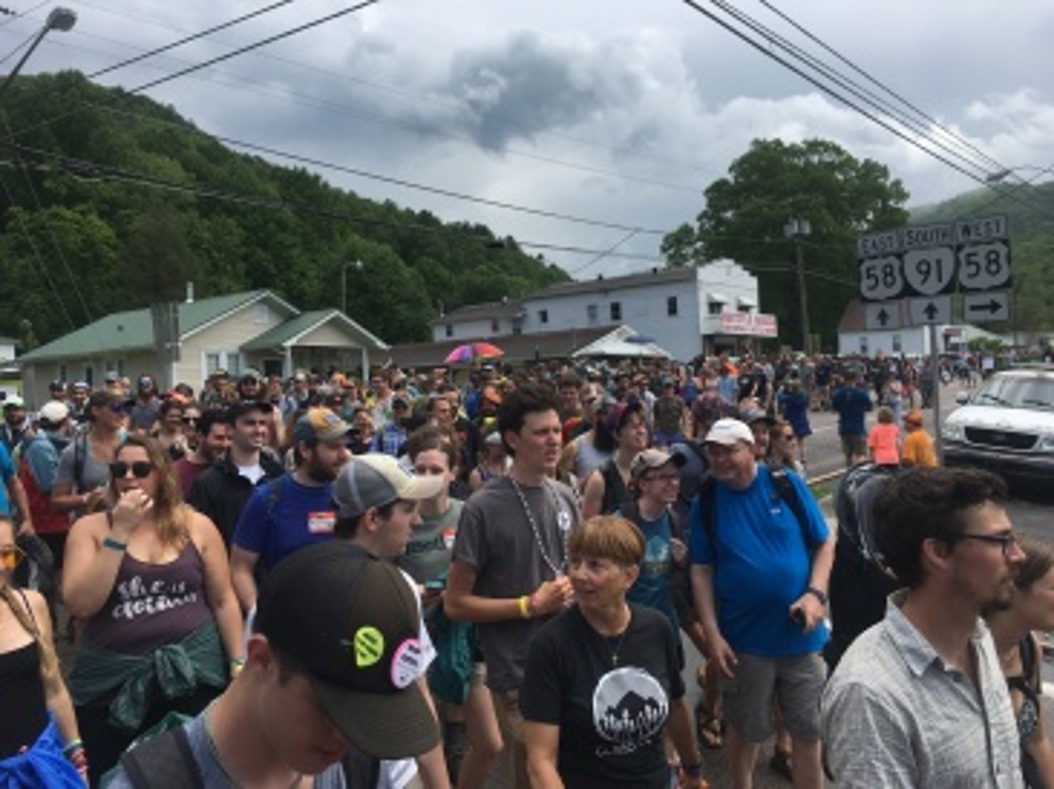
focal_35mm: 29
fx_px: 882
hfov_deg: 61.7
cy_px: 394
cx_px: 527
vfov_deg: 48.2
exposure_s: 1/1479
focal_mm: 4.15
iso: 25
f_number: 2.2
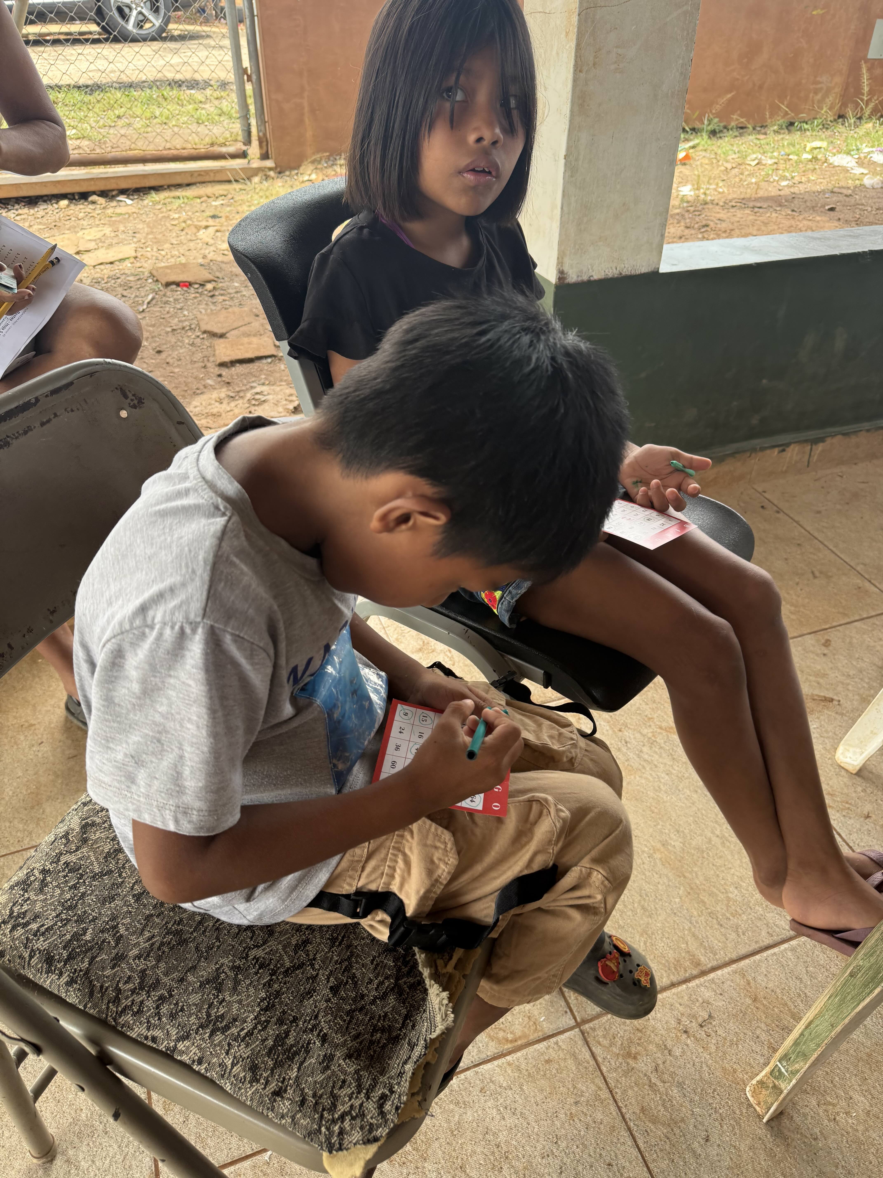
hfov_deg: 56.8
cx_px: 442
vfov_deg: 71.6
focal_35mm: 24
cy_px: 589
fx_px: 816
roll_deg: +2.1
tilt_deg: -32.1
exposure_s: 1/304
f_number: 1.78
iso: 100
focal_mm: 6.76
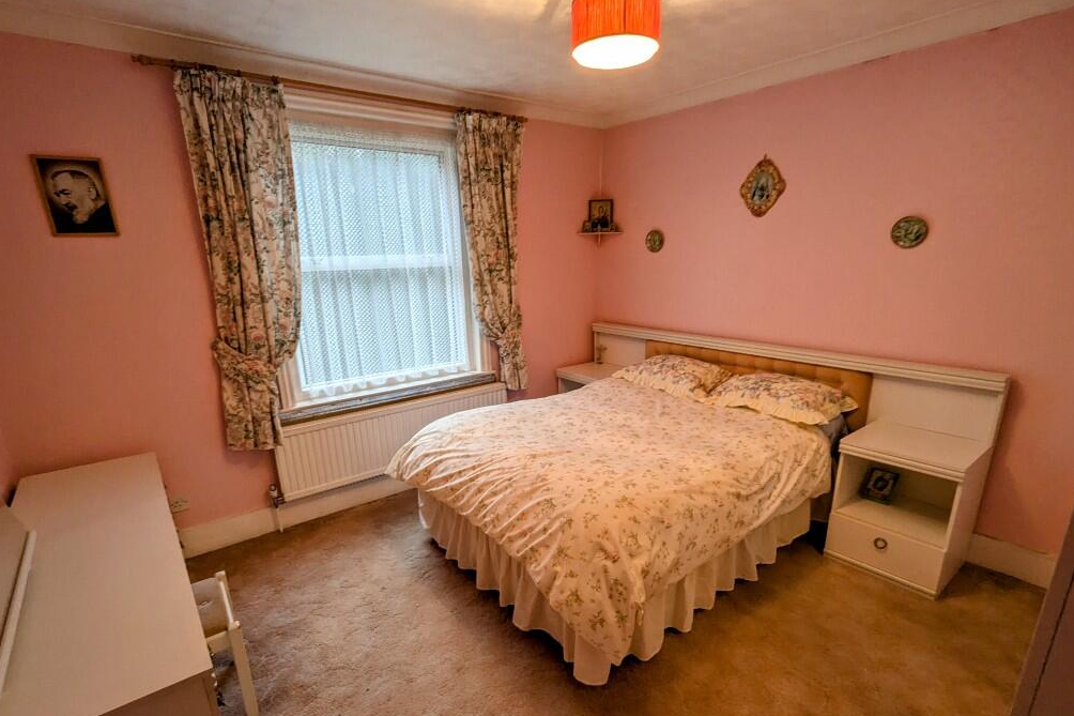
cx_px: 533
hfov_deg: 93.3
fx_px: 507
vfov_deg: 70.1
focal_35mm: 17
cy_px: 406
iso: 68
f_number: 2.2
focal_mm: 2.35
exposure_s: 1/25
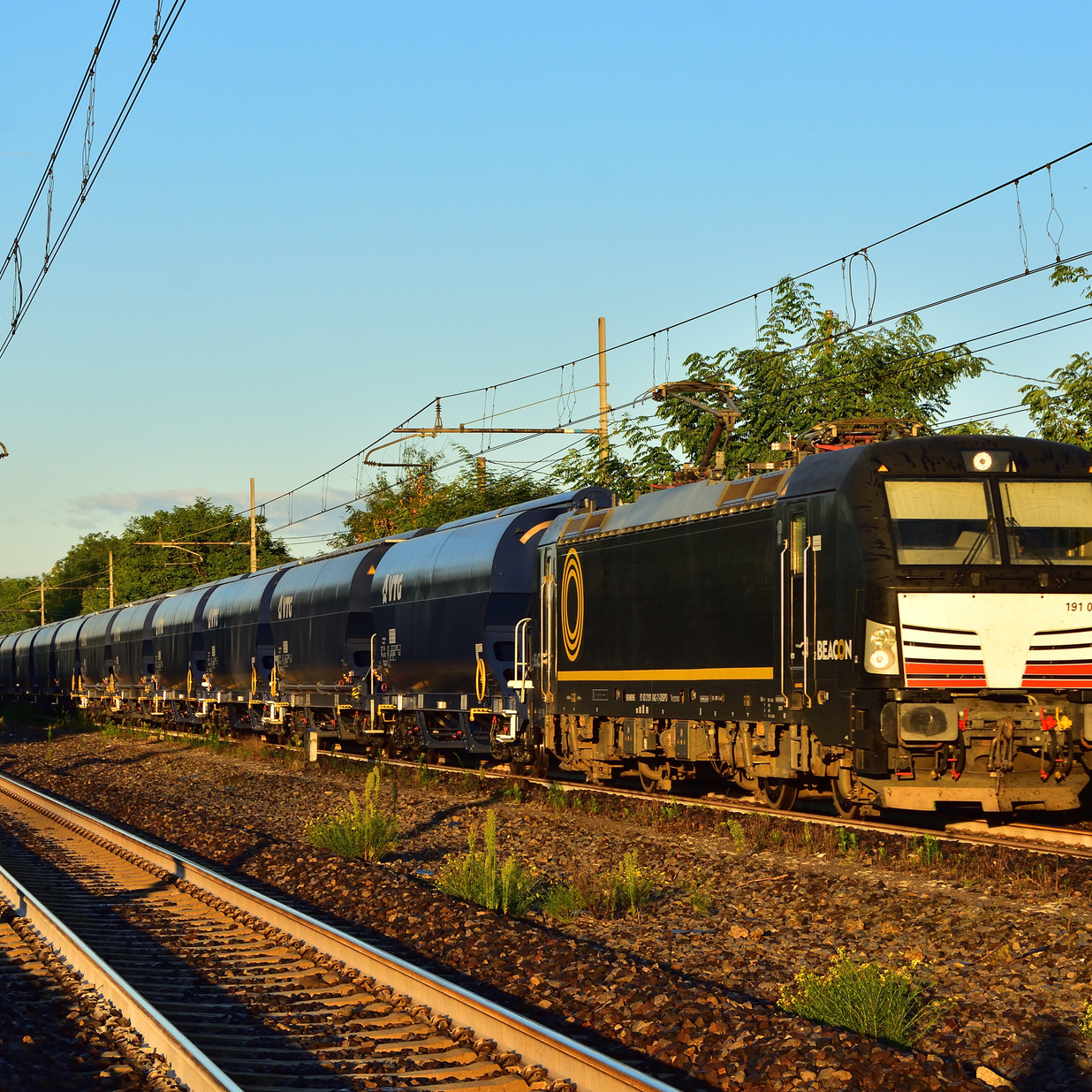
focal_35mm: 103
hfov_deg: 16.9
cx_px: 485
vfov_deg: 16.9
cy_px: 533
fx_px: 3676
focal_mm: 52
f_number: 7.1
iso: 500
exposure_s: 1/800
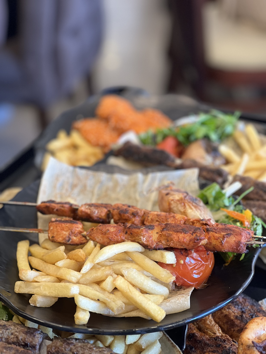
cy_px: 177
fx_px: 789
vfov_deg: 25.3
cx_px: 133
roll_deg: +2.0
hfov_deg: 19.1
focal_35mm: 77
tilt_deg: -28.6
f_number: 2.8
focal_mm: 9
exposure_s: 1/40
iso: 200
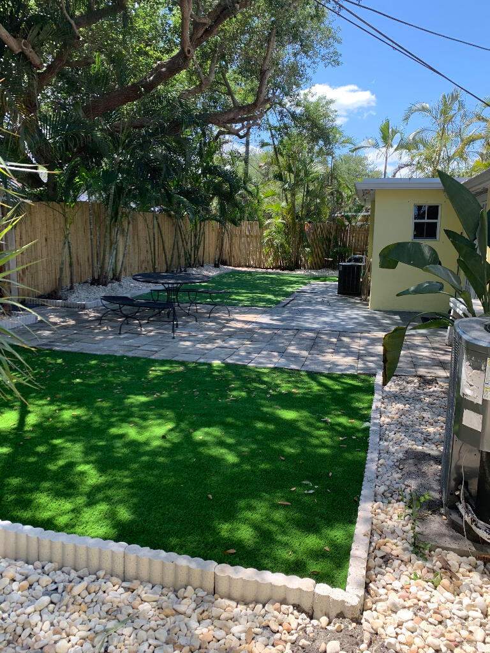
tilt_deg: -10.1
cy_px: 326
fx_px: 491
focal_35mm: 26
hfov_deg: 53.1
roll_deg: -0.6
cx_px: 245
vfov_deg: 67.3
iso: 25
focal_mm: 4.25
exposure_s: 1/481
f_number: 1.8
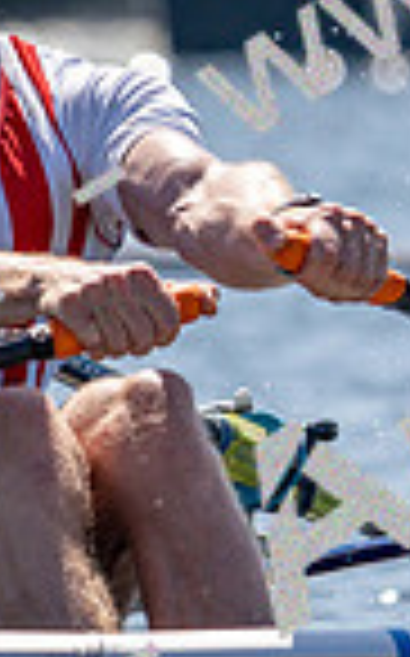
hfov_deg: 1.1
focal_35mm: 1213
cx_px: -131
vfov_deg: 1.7
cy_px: 209
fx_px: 21729
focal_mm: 300
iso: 250
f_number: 6.3
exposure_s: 1/2000
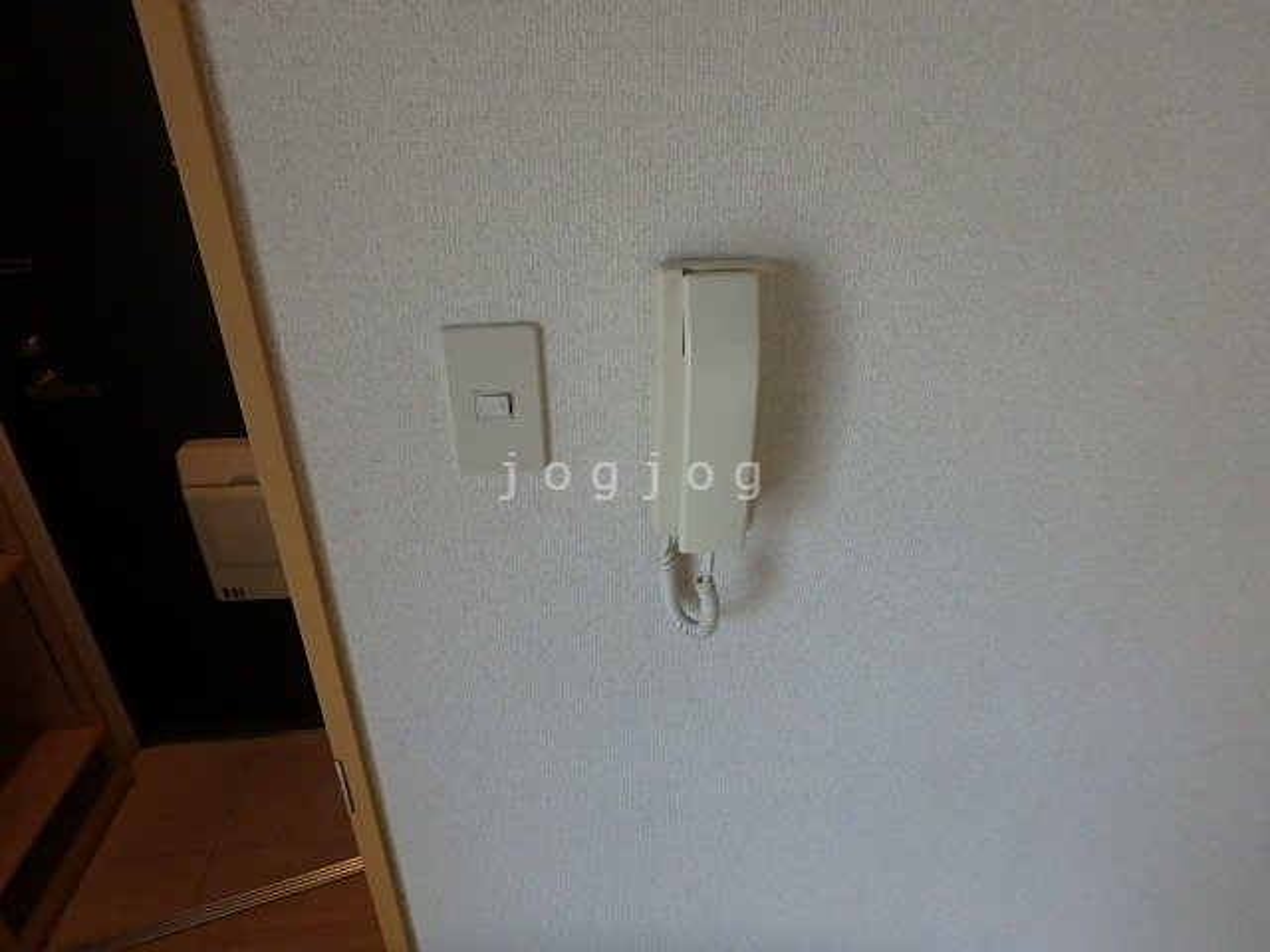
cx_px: 635
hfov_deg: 79.0
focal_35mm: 21
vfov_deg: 63.4
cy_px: 476
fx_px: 770
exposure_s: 1/125
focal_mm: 3.7
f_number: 3.5
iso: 640
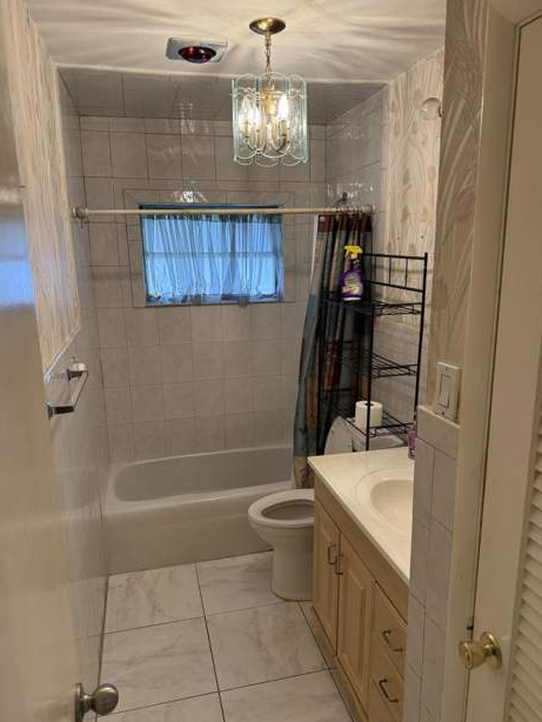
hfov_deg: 54.9
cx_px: 276
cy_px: 363
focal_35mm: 25
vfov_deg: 69.4
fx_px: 522
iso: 250
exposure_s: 1/60
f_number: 1.78
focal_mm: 6.76
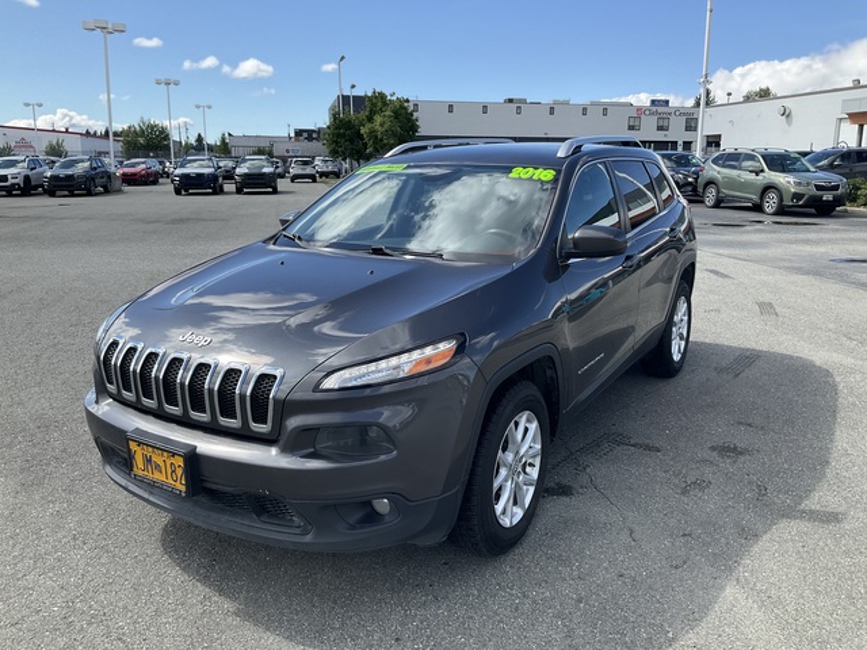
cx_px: 434
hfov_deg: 61.7
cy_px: 325
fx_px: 726
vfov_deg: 48.2
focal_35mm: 29
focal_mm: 3
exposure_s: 1/1221
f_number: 1.8
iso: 25
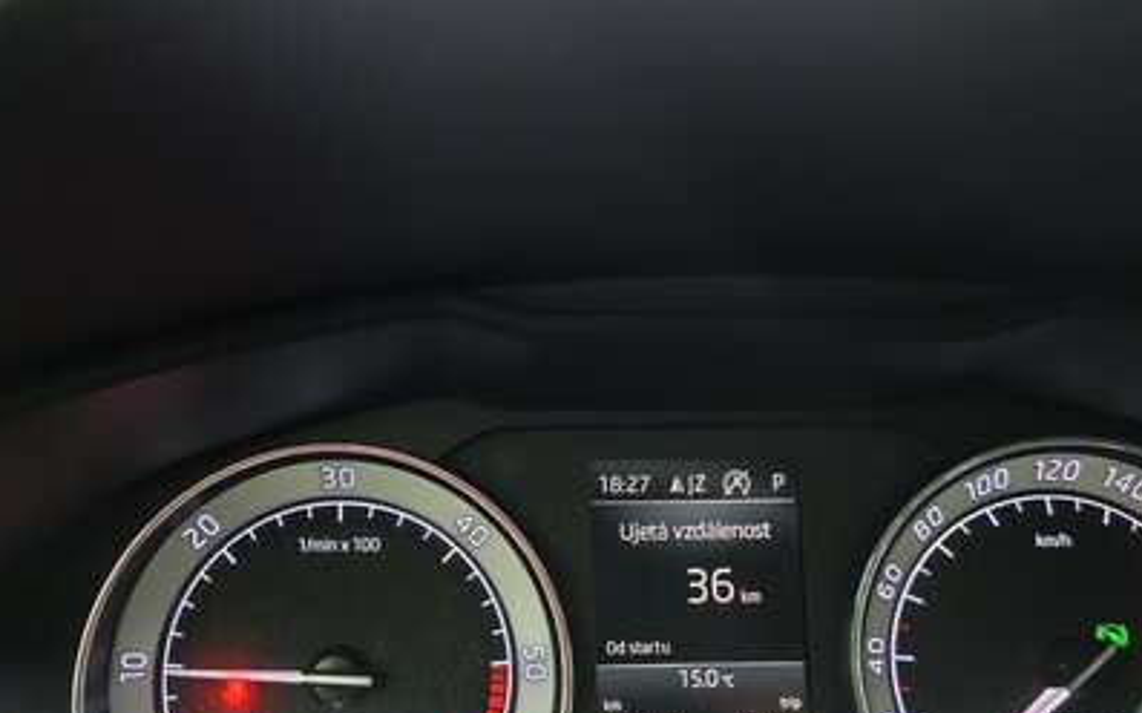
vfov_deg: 41.5
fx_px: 934
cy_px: 454
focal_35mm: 30
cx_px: 492
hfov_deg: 62.6
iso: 3200
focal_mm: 5.35
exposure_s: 1/25
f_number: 1.7
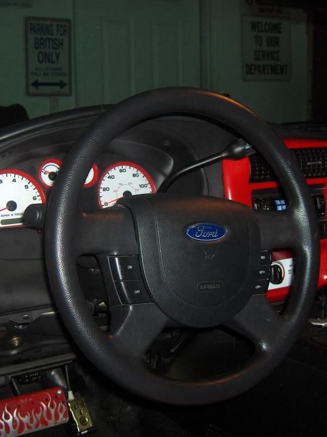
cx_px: 162
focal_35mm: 53
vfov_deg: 36.2
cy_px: 216
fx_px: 668
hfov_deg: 27.5
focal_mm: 8
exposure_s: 1/60
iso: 100
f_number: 2.8
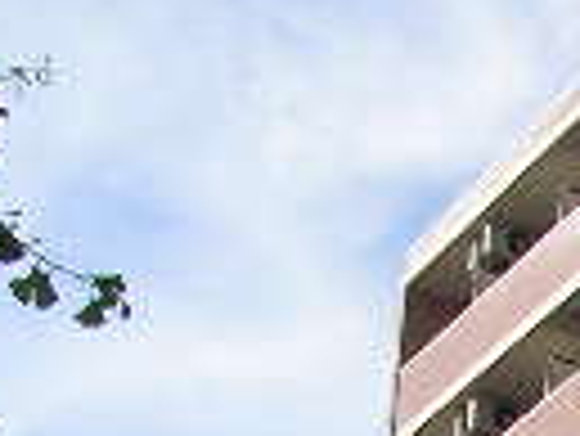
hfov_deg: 10.1
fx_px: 3153
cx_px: 944
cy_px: 845
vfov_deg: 7.6
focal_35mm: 188
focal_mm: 5.8
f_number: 4.1
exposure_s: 1/783
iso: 71
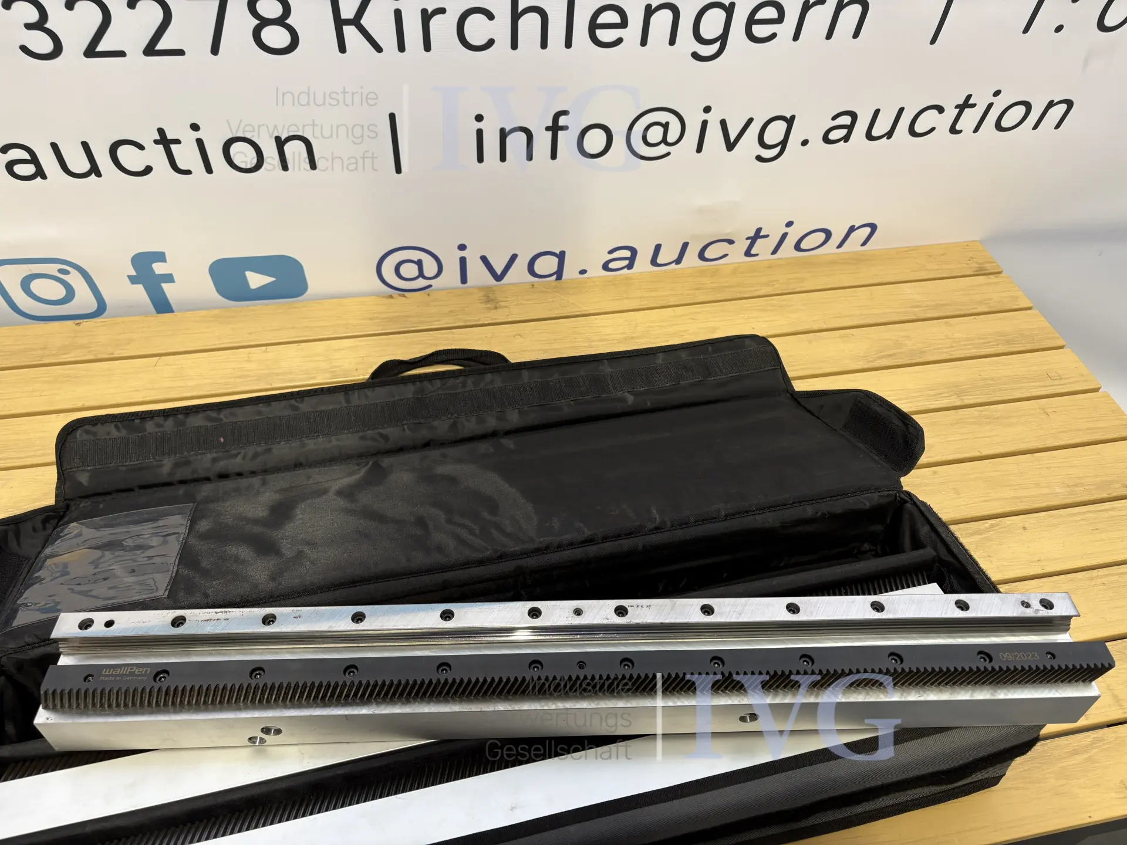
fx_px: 846
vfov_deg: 53.1
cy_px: 422
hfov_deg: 67.3
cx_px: 564
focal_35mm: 26
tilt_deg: -47.6
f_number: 1.6
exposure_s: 1/50
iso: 125
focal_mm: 5.96
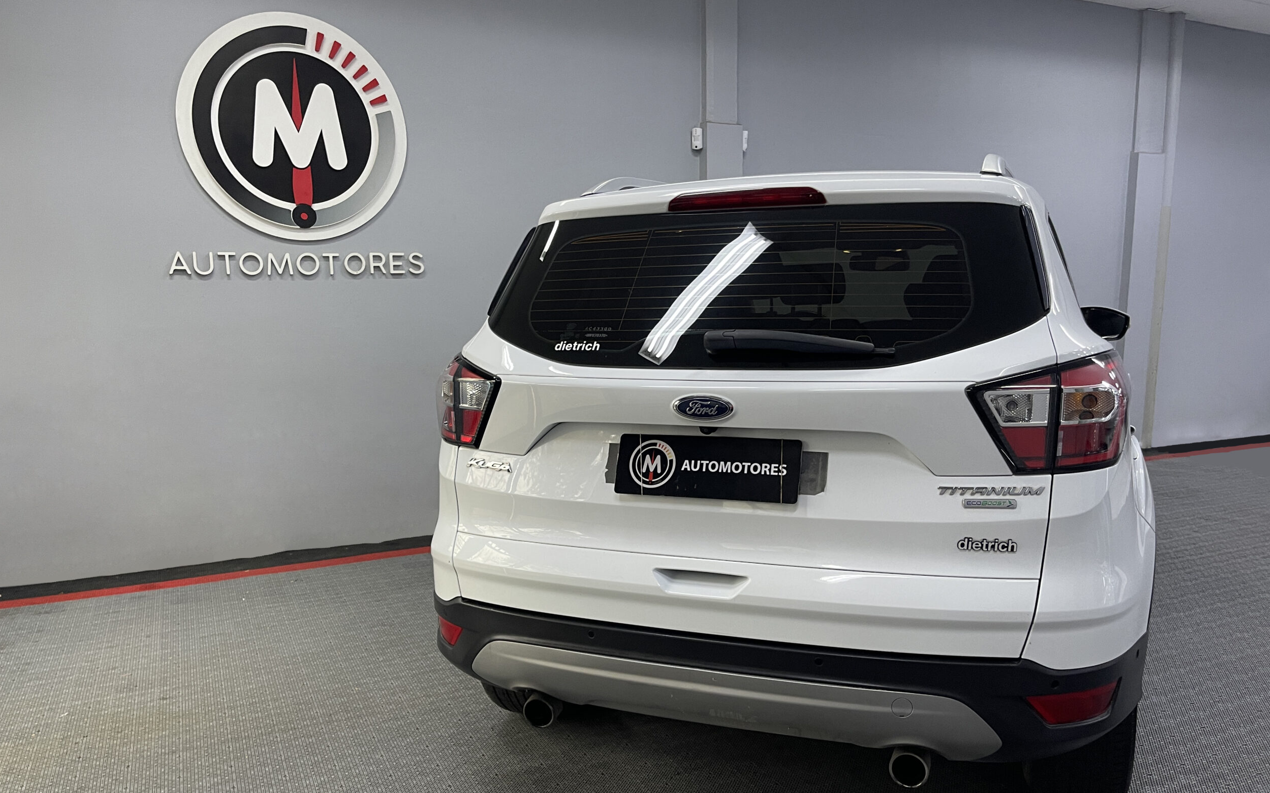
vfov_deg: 45.8
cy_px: 463
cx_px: 640
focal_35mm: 27
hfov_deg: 68.4
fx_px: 934
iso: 125
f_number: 1.6
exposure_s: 1/60
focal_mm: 5.1
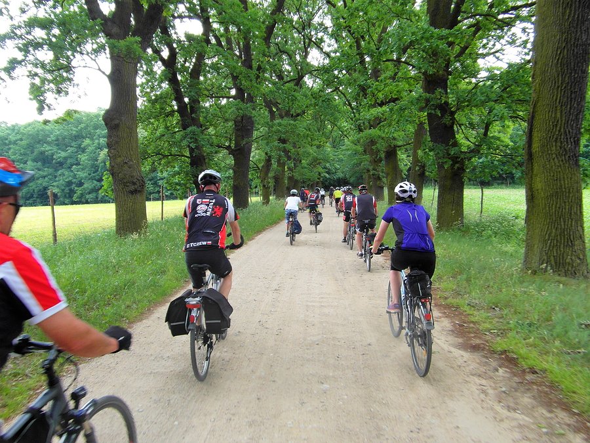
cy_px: 222
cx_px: 295
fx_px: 409
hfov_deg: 71.6
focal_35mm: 24
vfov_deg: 56.8
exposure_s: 1/90
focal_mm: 4
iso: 100
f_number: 3.2
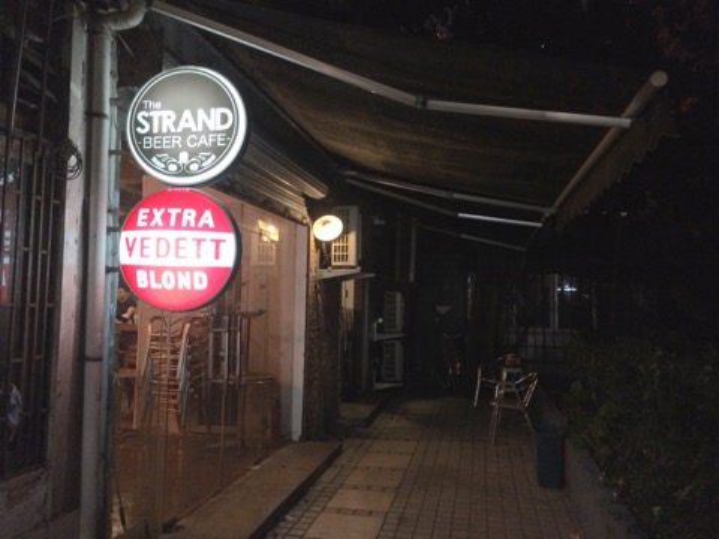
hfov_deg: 60.0
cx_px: 360
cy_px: 270
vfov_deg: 46.8
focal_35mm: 30
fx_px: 623
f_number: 2.2
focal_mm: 4.12
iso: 320
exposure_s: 1/17
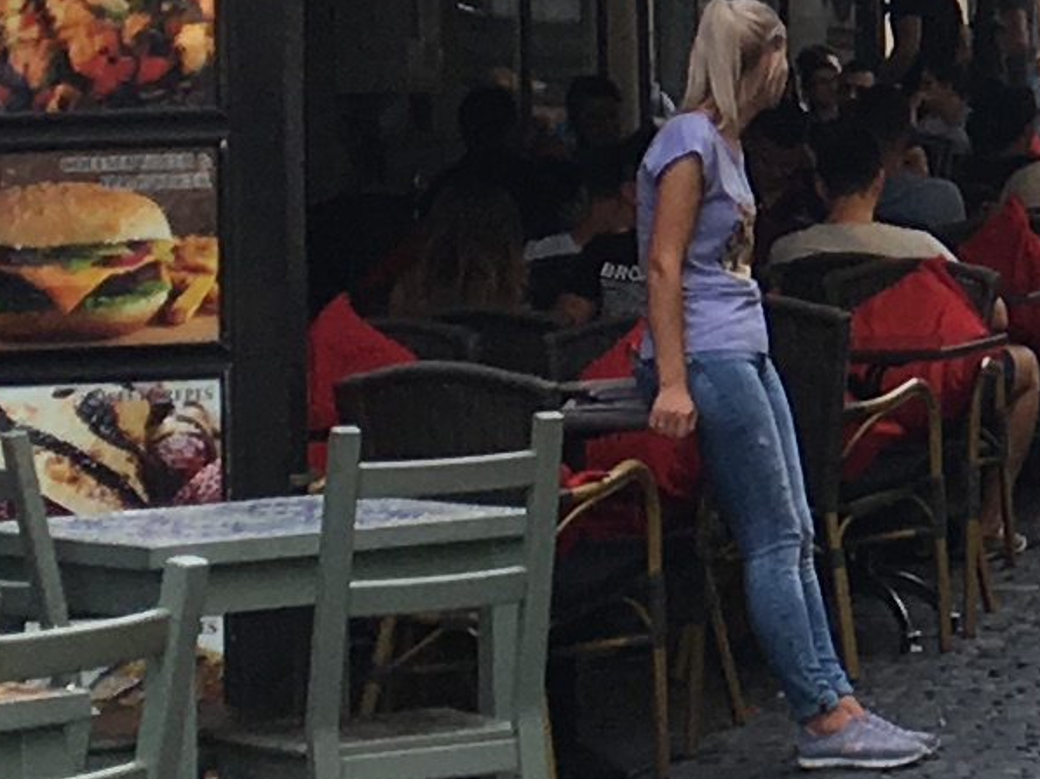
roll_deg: +2.0
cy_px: -310
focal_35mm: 196
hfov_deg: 9.6
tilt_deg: +5.2
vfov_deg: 7.5
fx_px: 5885
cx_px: 1930
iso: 25
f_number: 2.2
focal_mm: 4.15
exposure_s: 1/192
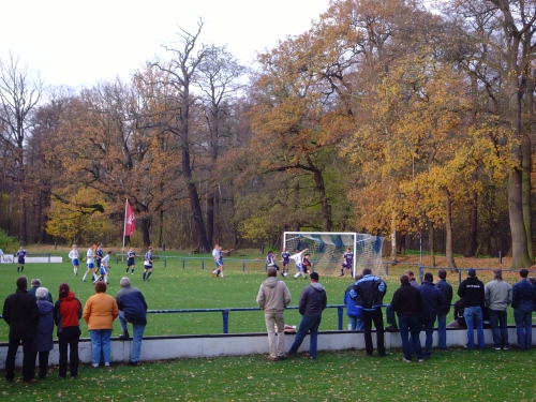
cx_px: 268
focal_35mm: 80
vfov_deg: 18.4
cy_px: 201
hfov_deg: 24.4
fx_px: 1239
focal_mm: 13.7
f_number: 4.2
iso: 100
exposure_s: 1/90
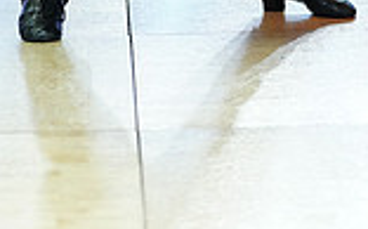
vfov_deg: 4.4
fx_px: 2854
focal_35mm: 285
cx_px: 301
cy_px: -418
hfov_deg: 7.4
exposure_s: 1/400
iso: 800
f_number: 2.8
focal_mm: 75
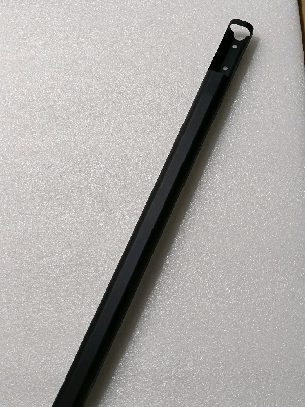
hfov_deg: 44.2
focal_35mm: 32
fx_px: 376
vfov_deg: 56.8
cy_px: 204
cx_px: 152
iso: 125
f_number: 1.8
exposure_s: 1/30
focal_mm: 3.98
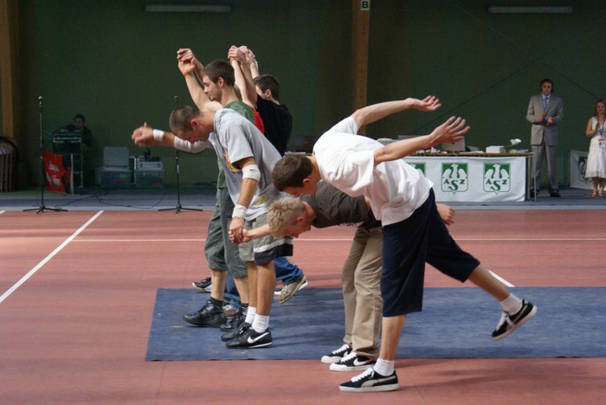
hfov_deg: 19.4
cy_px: 202
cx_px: 303
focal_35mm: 105
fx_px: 1769
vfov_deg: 13.1
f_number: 5.6
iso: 800
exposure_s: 1/160
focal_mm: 70
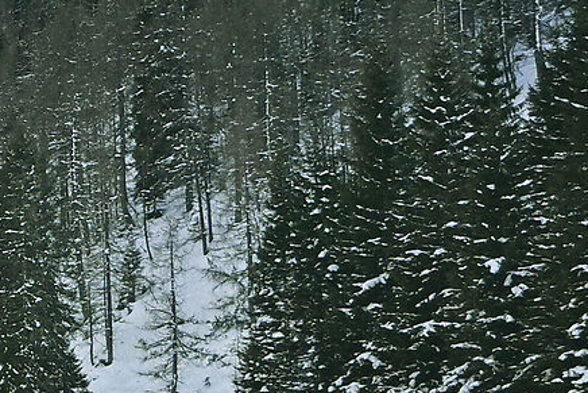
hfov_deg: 14.0
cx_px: -835
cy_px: 375
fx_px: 1617
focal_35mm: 99
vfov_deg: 13.7
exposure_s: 1/400
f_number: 4.5
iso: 100
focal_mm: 12
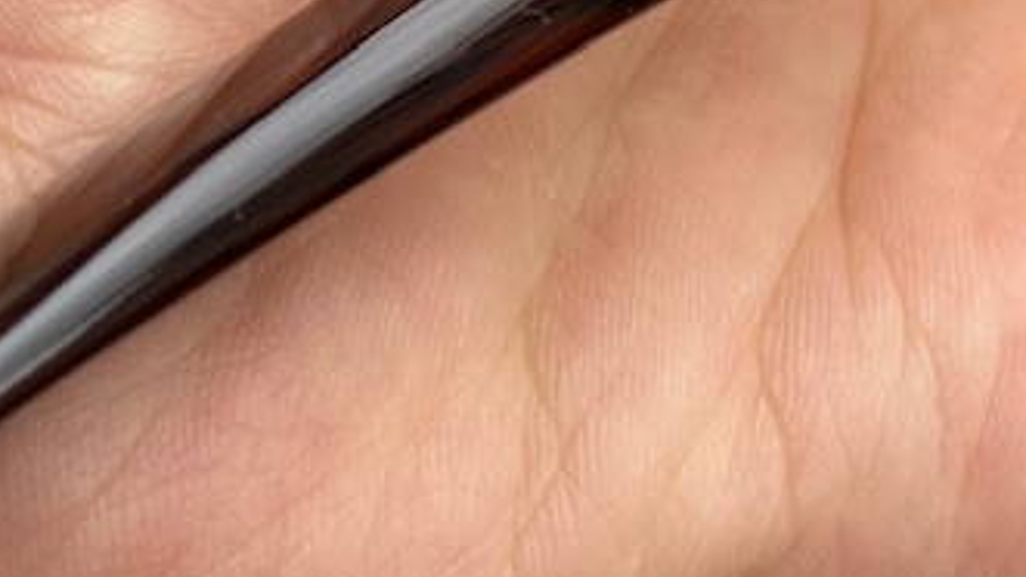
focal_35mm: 202
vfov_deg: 5.9
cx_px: 980
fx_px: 5494
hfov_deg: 10.6
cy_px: -596
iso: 64
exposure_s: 1/604
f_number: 1.78
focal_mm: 6.86
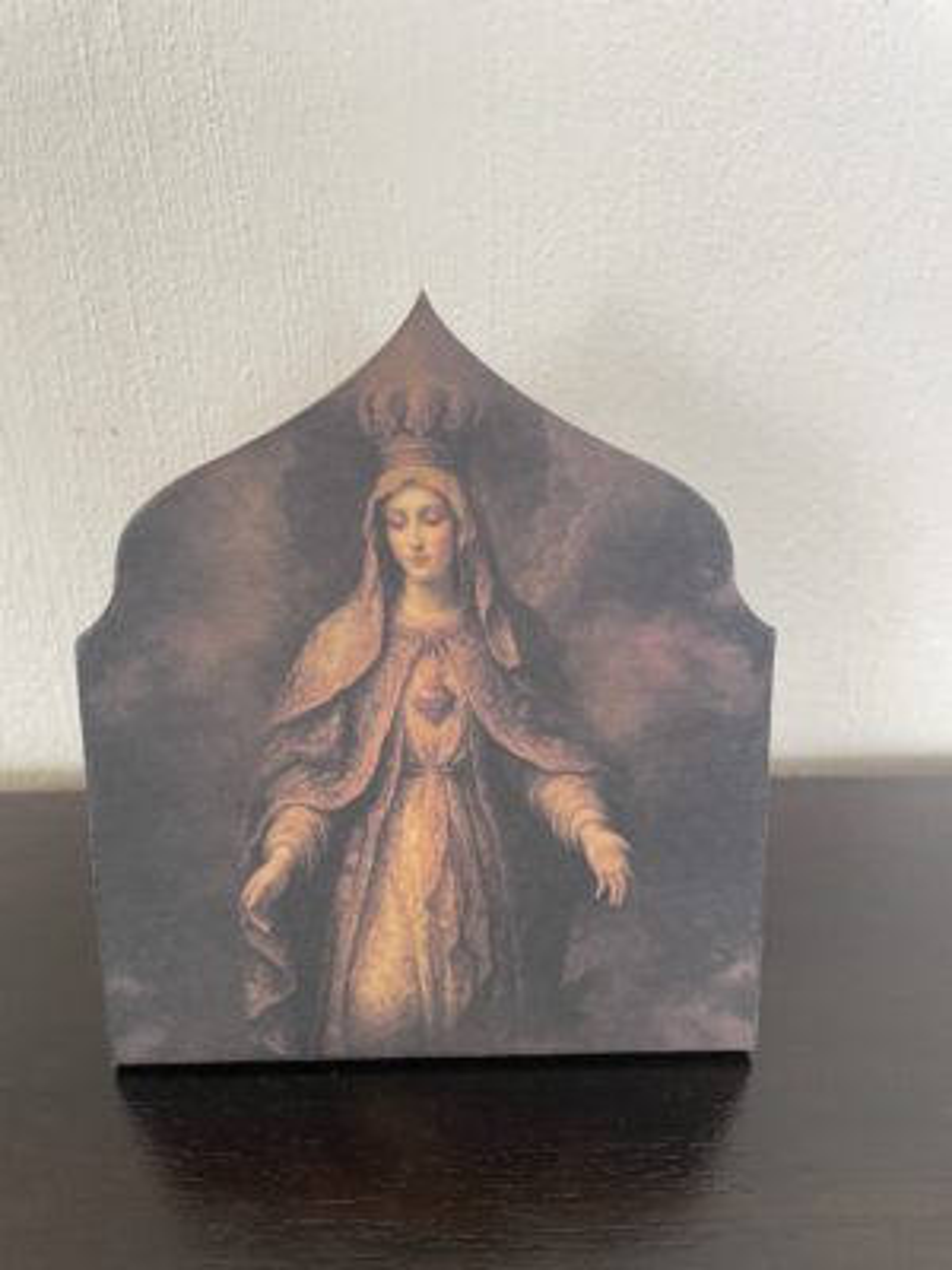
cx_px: 476
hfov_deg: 53.1
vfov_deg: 67.3
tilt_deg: -25.8
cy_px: 635
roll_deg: +0.4
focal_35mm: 26
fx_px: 953
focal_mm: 4.2
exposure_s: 1/60
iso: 100
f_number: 1.6
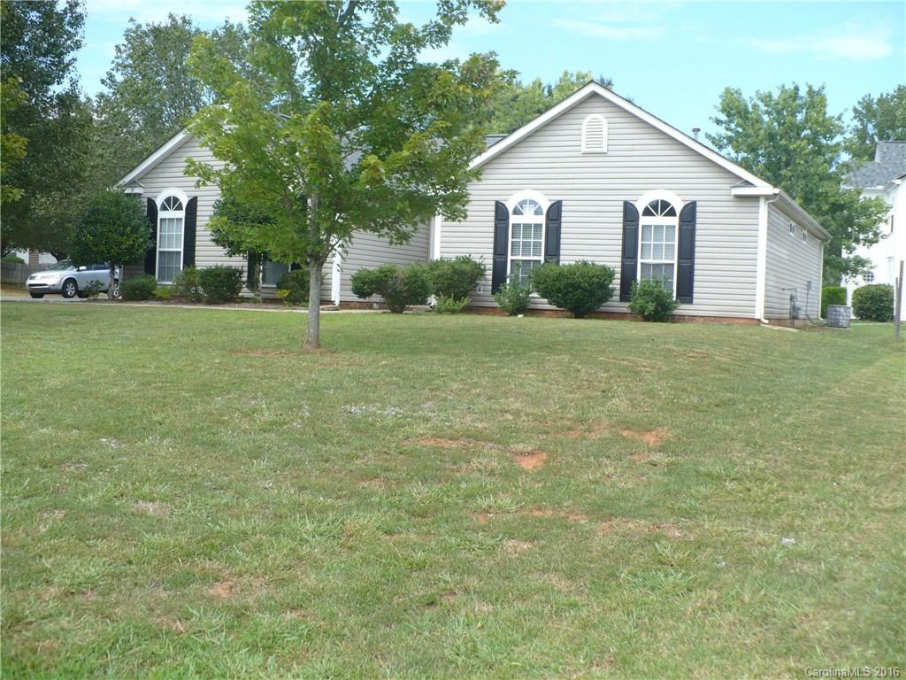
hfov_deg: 50.1
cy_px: 340
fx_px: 968
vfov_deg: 38.7
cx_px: 453
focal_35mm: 37
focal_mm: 6.1
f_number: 2.8
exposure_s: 1/500
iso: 100
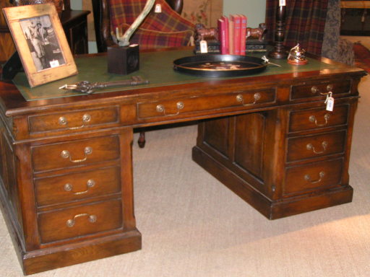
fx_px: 577
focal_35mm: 54
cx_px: 185
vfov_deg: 27.0
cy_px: 138
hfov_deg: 35.5
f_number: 3.2
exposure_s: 1/60
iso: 200
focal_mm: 8.3
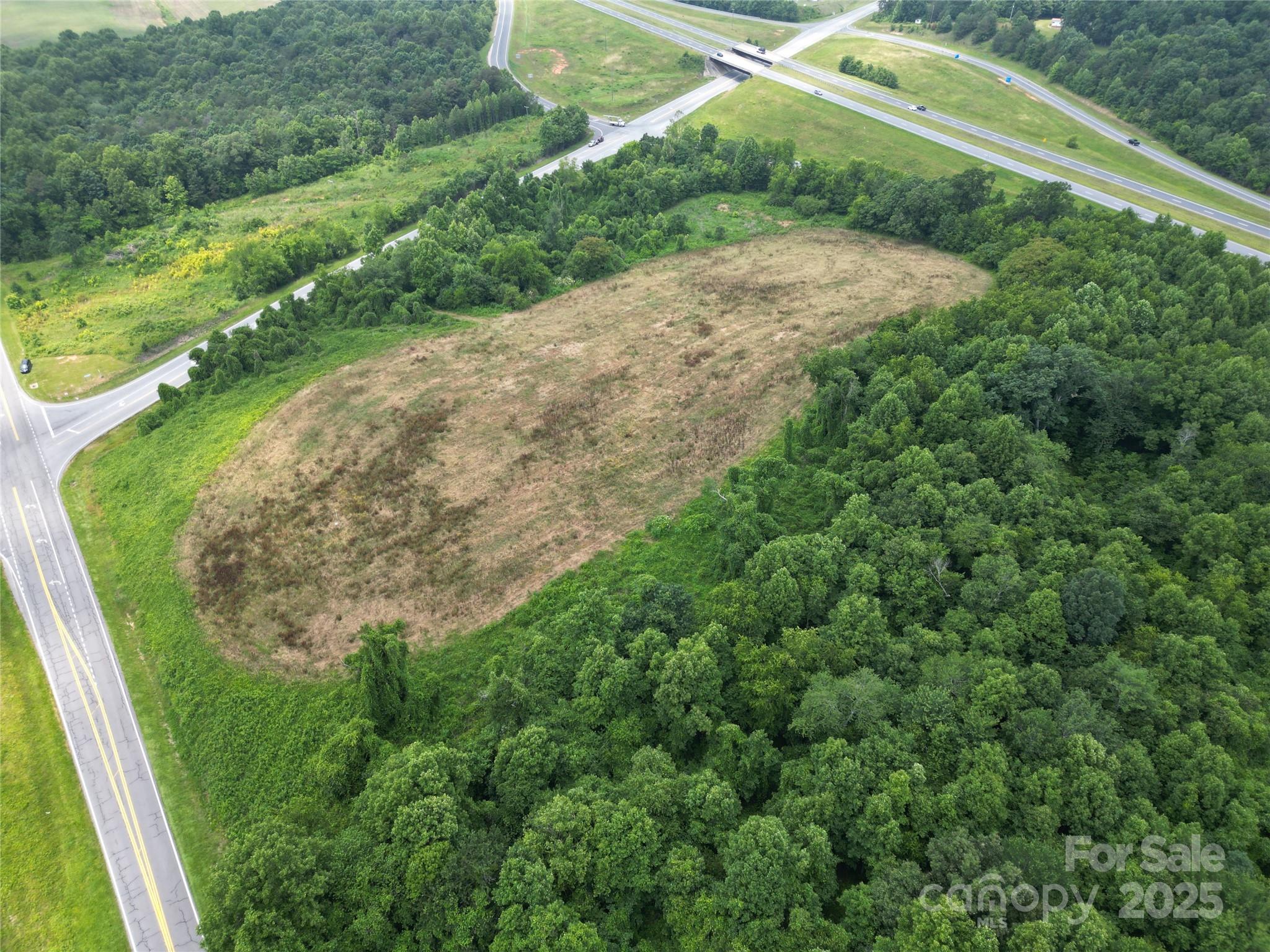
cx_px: 635
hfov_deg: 71.6
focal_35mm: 24
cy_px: 476
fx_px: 881
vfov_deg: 56.8
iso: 100
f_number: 1.7
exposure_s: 1/1000
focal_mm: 6.72
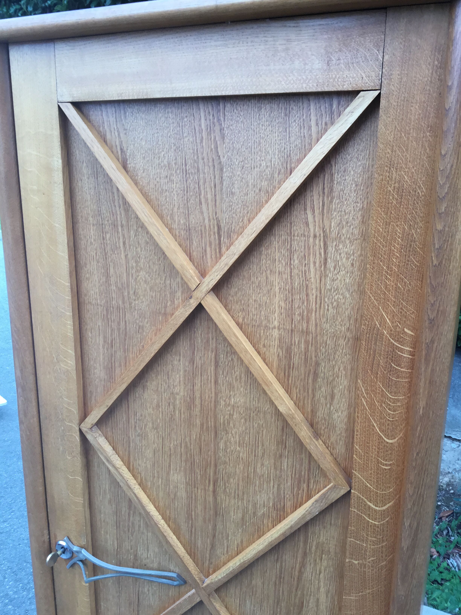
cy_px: 308
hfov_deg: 45.4
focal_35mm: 31
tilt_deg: -15.1
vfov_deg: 58.4
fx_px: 550
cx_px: 230
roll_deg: -1.0
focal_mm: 3.3
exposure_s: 1/50
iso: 32
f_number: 2.4
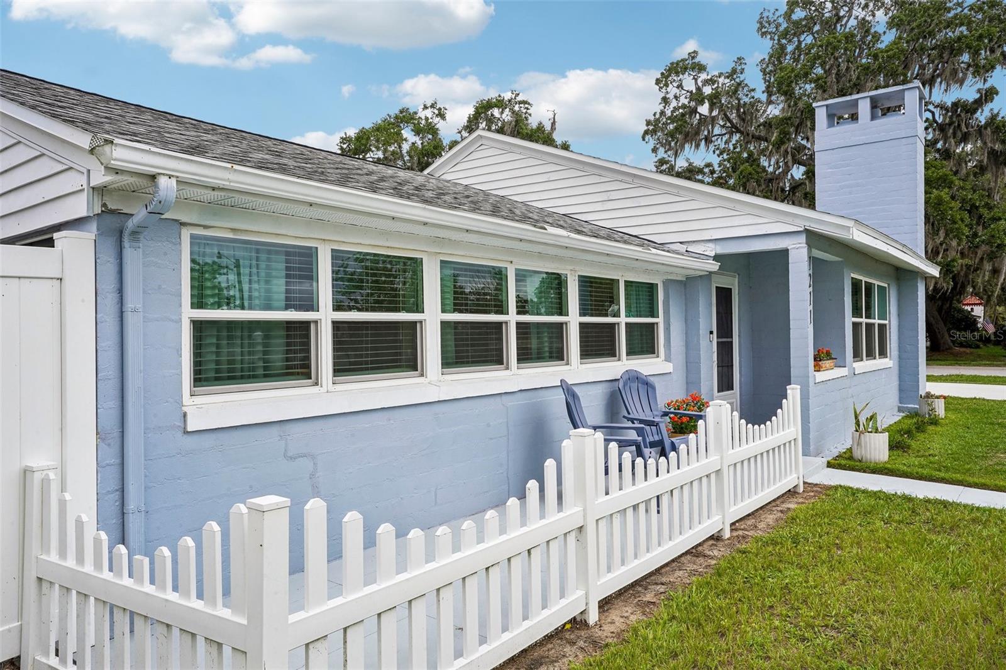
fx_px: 698
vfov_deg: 51.3
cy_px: 335
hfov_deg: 71.5
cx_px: 503
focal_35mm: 25
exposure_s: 1/50
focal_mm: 25
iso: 100
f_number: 20
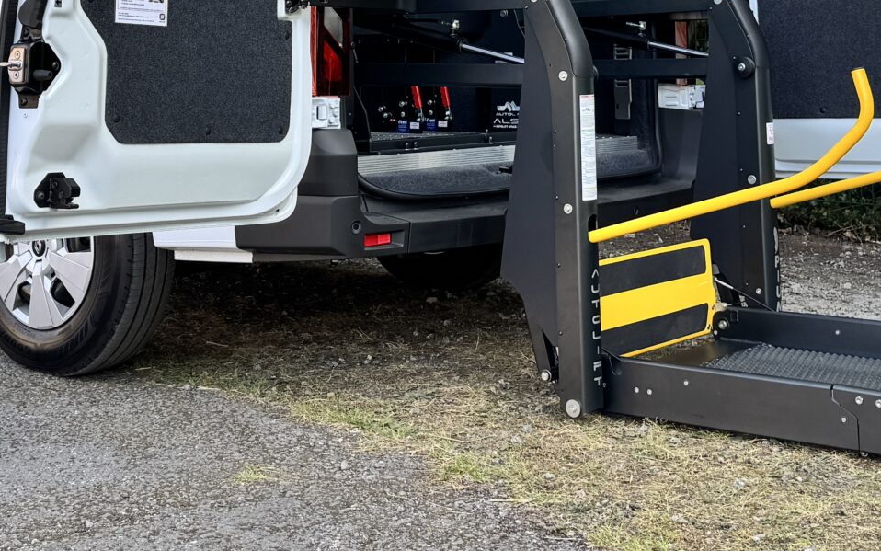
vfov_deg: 18.2
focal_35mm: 68
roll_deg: +0.0
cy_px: -96
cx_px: 352
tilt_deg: +4.4
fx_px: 1633
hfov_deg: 30.1
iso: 80
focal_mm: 6.76
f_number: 1.78
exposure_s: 1/448
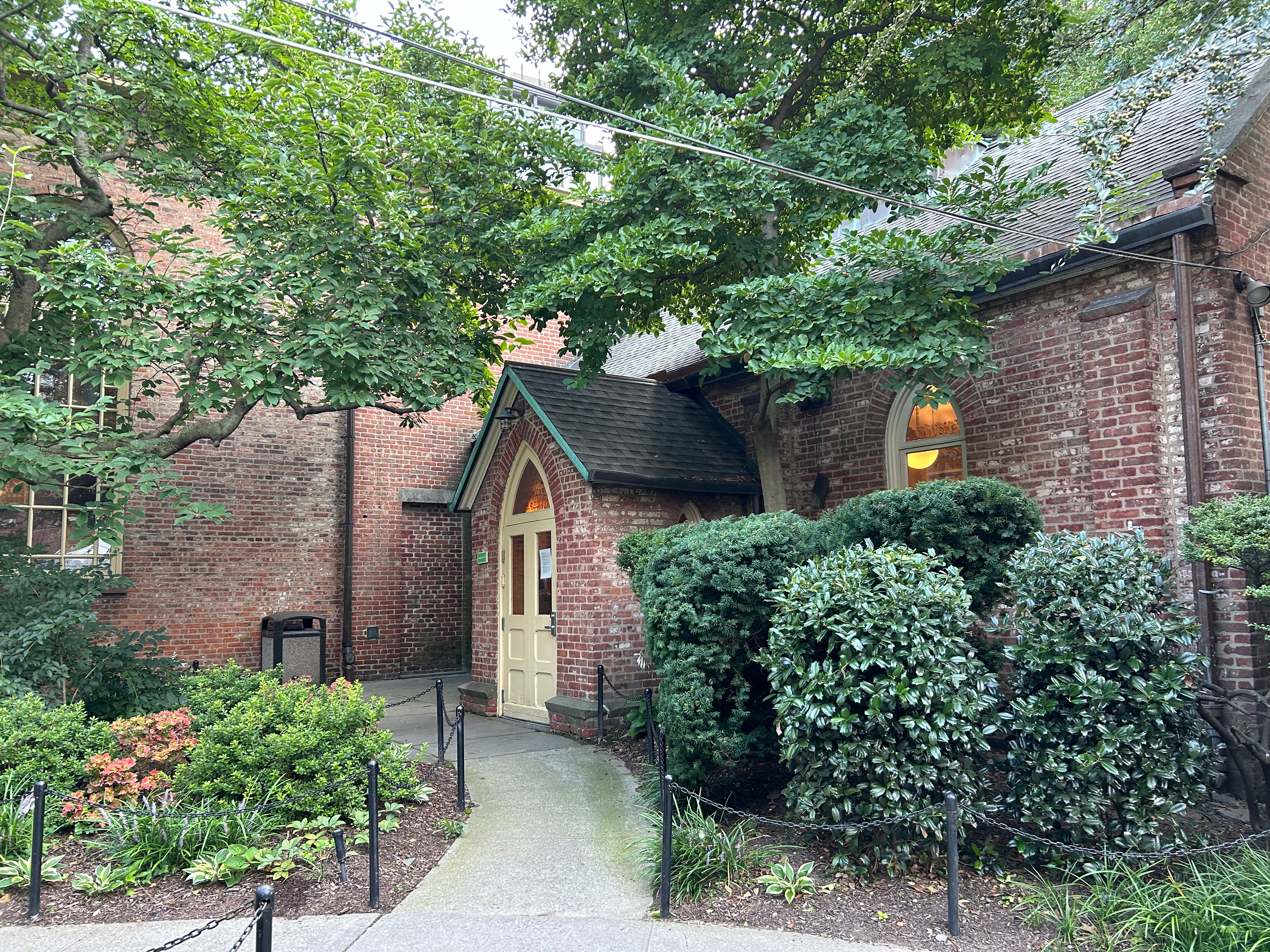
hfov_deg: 67.3
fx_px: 954
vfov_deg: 53.1
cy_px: 476
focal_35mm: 26
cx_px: 635
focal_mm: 5.7
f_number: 1.5
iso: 100
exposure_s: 1/121
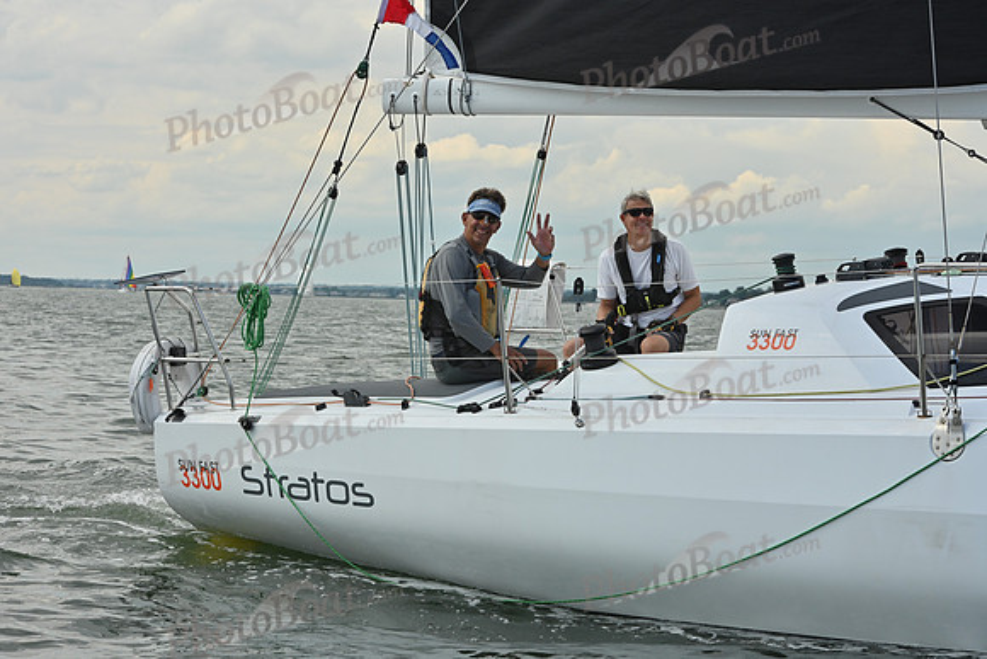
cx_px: 494
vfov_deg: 14.4
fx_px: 2605
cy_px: 330
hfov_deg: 21.5
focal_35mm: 95
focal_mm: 95
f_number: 9
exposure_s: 1/1250
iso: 320
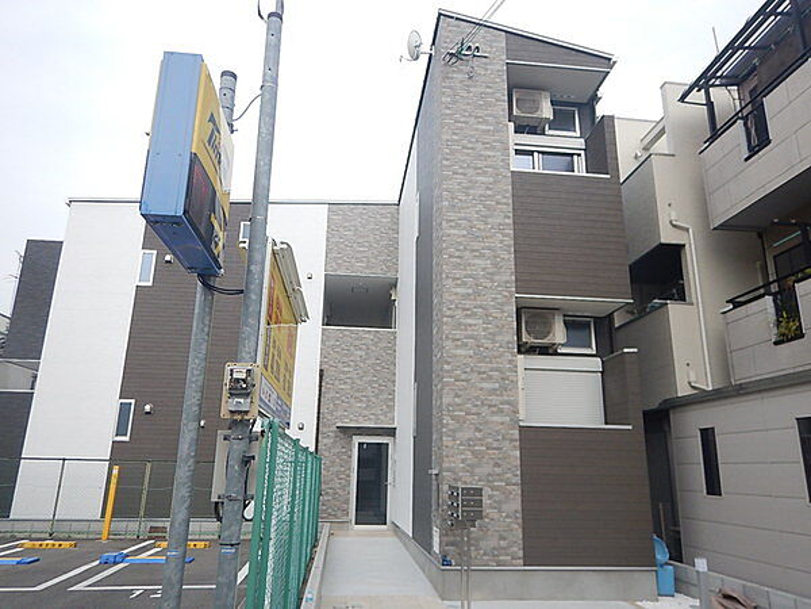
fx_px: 562
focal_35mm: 24
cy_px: 304
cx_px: 406
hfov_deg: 71.6
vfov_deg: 56.8
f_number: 2.8
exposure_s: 1/1000
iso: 125
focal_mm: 4.3
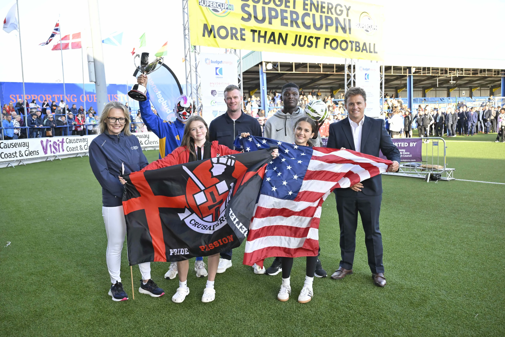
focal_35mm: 30
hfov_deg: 62.8
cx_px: 252
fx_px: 414
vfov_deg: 44.3
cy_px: 168
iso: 1250
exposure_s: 1/500
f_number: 5.6
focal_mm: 29.5
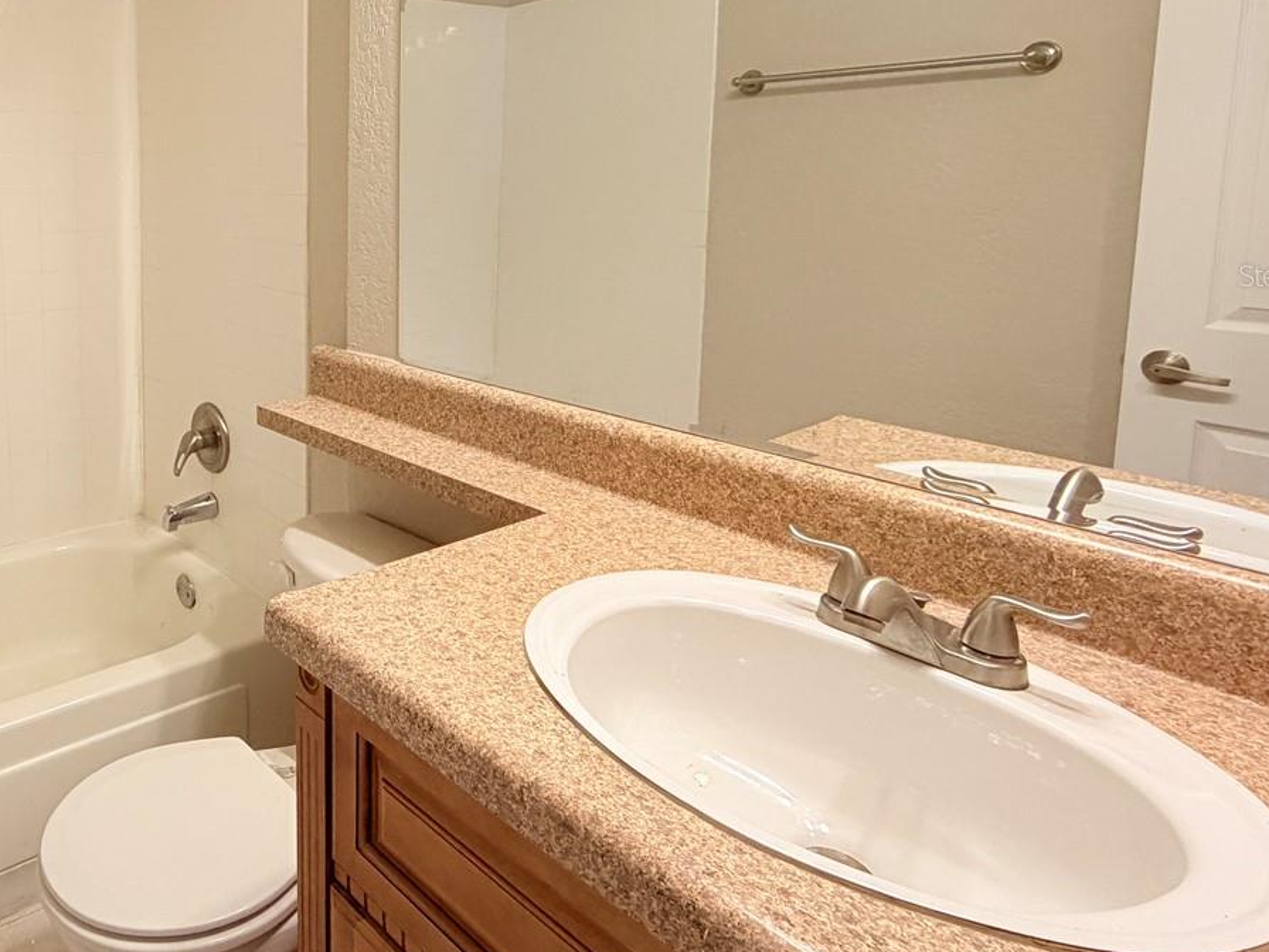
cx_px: 239
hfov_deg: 63.0
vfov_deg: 53.1
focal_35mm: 25
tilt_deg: -7.0
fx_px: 916
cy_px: 275
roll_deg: +0.3
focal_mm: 2.22
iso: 320
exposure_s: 1/120
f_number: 2.2
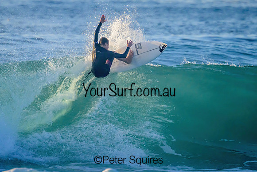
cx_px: 116
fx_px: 7778
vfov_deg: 1.3
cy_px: 63
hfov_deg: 1.9
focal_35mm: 1089
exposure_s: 1/1600
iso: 2200
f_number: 11
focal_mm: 800
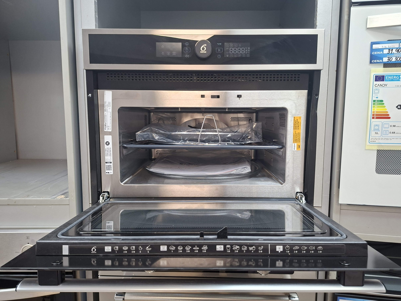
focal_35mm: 23
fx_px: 266
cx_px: 200
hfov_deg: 73.9
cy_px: 150
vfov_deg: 58.9
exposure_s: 1/50
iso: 160
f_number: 1.8
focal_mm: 5.54
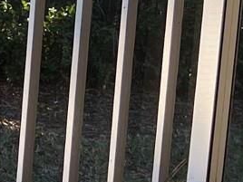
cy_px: -246
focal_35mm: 155
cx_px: -357
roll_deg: -1.9
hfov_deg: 10.7
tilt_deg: -6.9
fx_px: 1088
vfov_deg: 8.7
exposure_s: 1/174
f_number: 1.5
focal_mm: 5.7
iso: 40
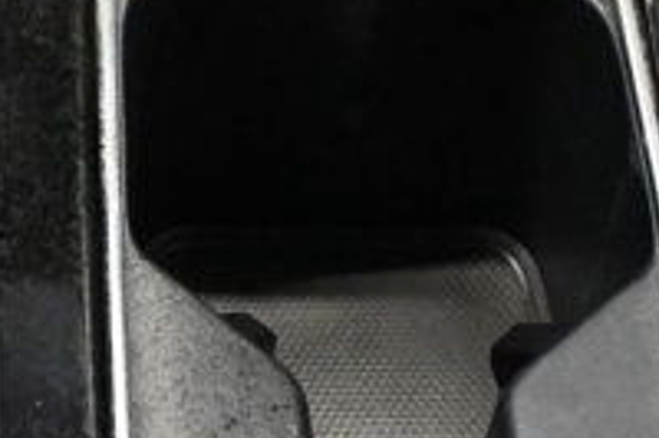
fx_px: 3161
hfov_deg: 11.8
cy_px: -30
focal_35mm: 173
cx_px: 46
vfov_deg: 7.9
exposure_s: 1/60
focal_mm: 22.5
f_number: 4
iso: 5600
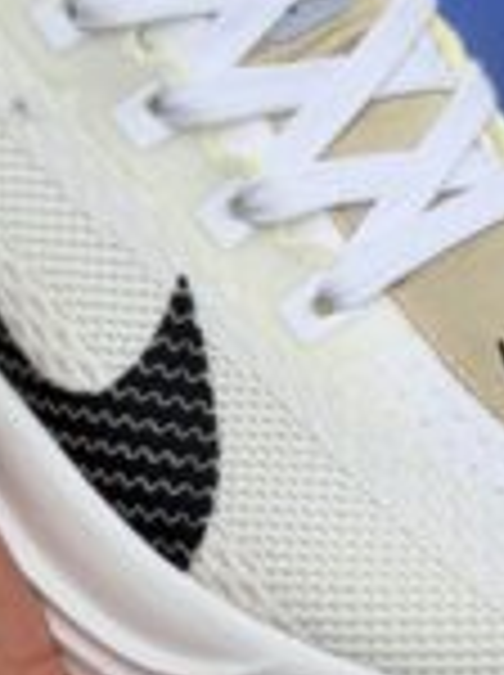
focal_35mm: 185
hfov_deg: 8.0
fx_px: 3602
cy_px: -146
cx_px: 155
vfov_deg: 10.5
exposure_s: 1/463
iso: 64
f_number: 1.78
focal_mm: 6.76
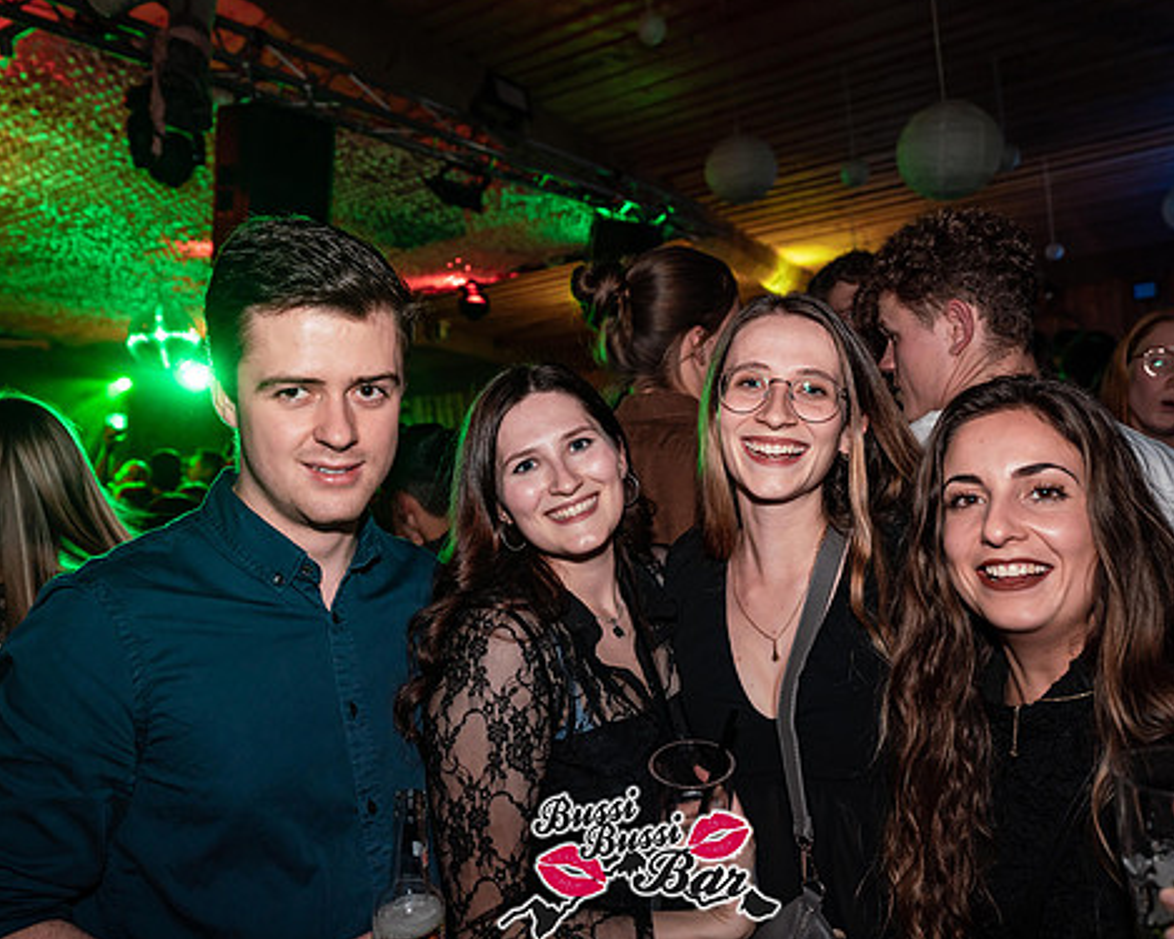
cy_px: 467
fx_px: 1007
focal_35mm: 29
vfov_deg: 50.0
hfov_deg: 60.4
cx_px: 638
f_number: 4
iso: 1600
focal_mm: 25
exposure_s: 1/60
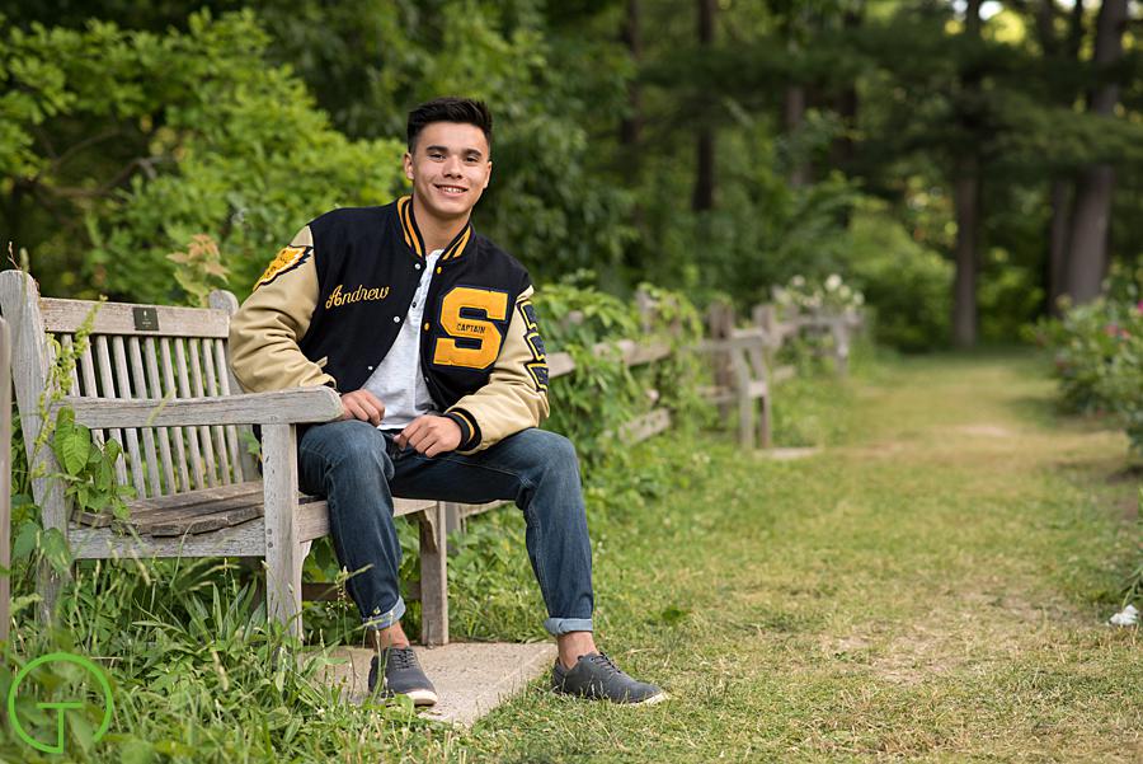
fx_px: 2700
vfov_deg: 16.1
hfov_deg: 23.9
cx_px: 572
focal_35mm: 85
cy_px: 382
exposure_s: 1/400
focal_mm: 85
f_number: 3.2
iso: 400
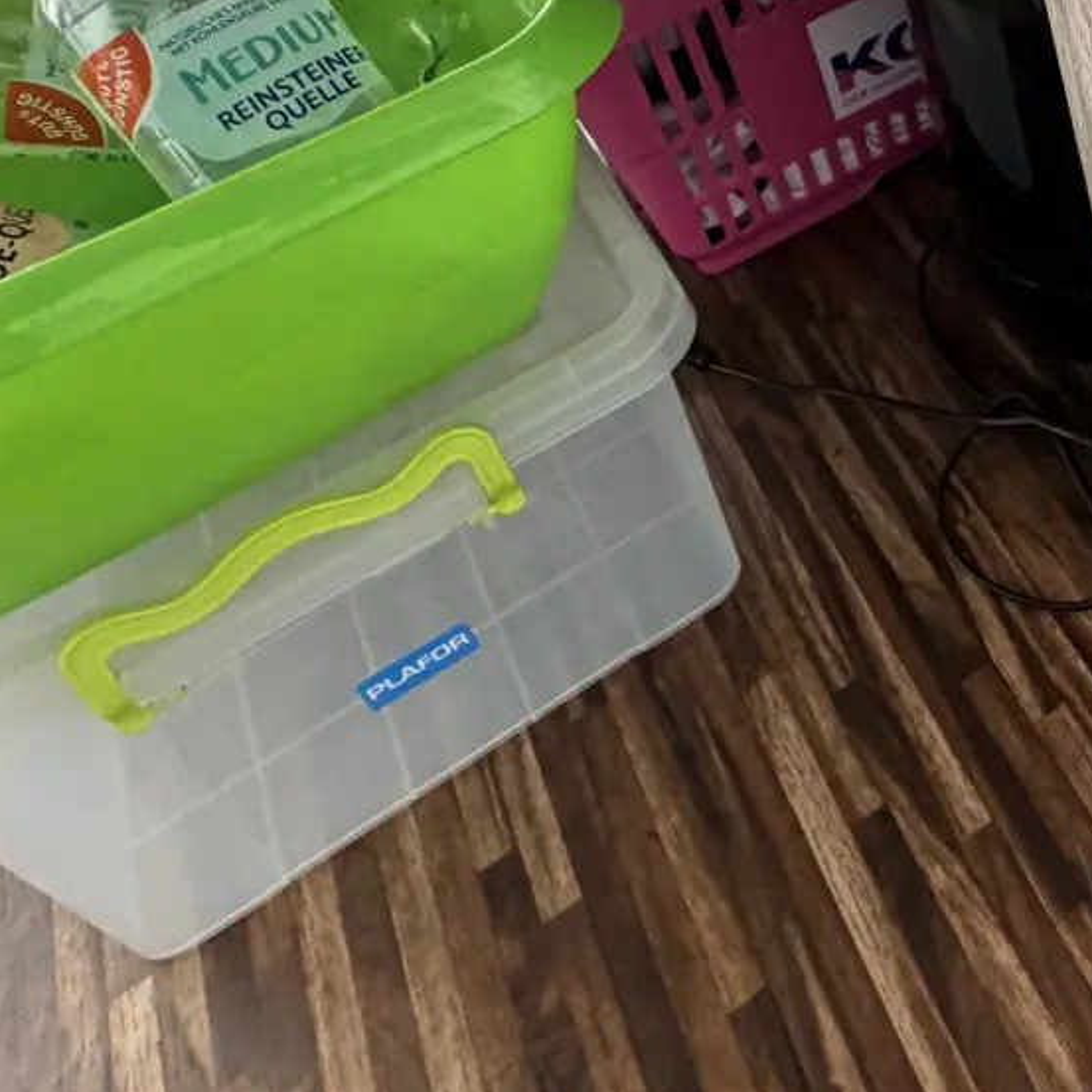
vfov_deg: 33.9
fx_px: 1535
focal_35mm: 43
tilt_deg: -35.1
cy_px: -115
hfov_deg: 31.7
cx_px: 1357
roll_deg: +4.5
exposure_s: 1/121
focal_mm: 2.22
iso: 320
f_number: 2.2
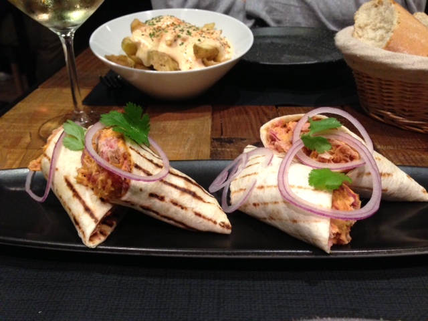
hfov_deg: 55.4
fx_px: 408
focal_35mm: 33
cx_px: 214
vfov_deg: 42.9
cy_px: 160
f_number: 2.4
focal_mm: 4.13
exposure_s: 1/17
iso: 400
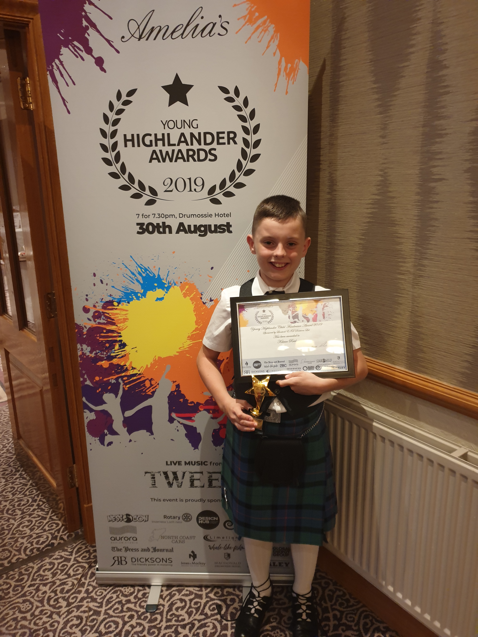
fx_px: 479
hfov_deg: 53.1
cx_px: 239
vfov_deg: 67.3
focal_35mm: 26
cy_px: 318
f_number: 1.5
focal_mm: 4.3
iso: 320
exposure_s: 1/17
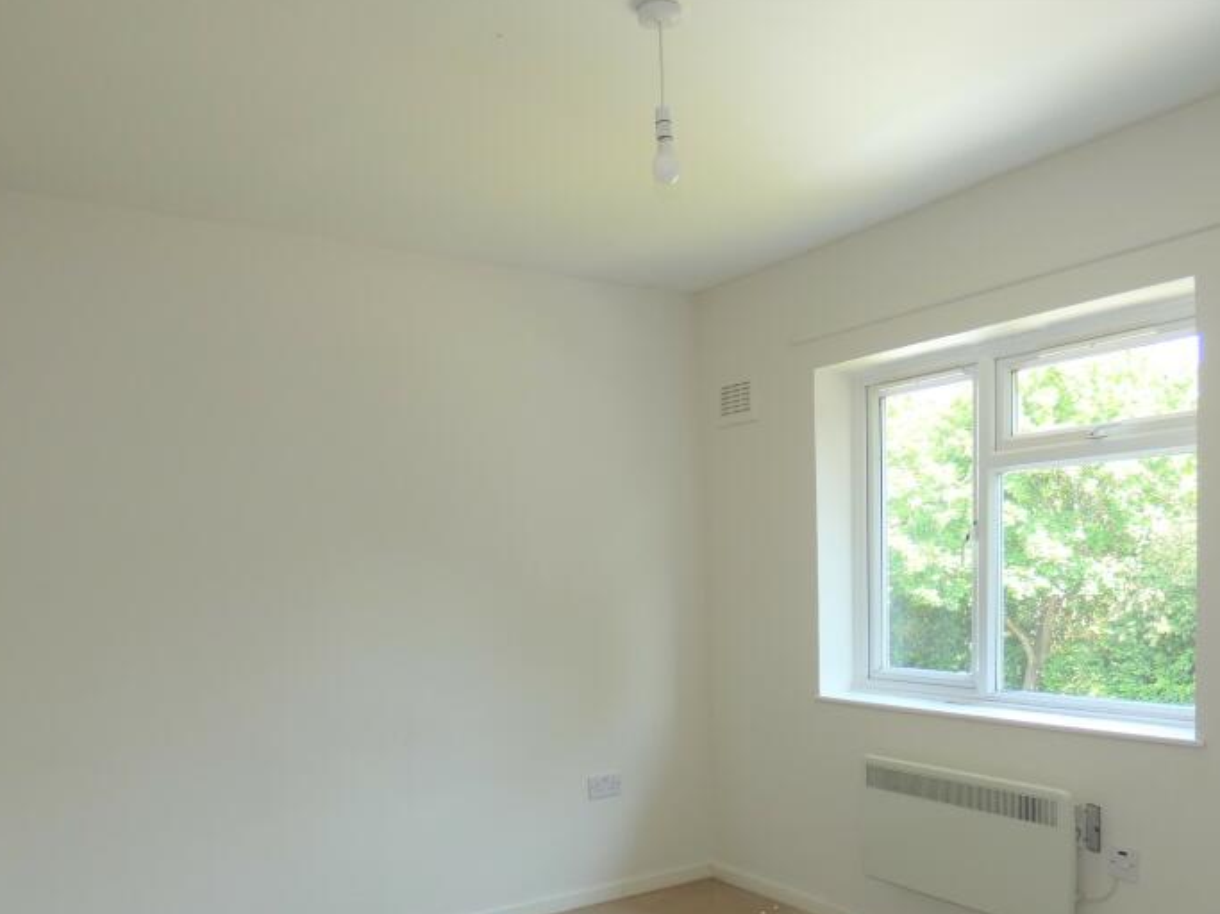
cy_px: 675
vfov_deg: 45.3
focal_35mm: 30
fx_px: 1057
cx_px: 693
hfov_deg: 59.7
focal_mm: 3.6
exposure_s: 1/50
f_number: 2.8
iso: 80
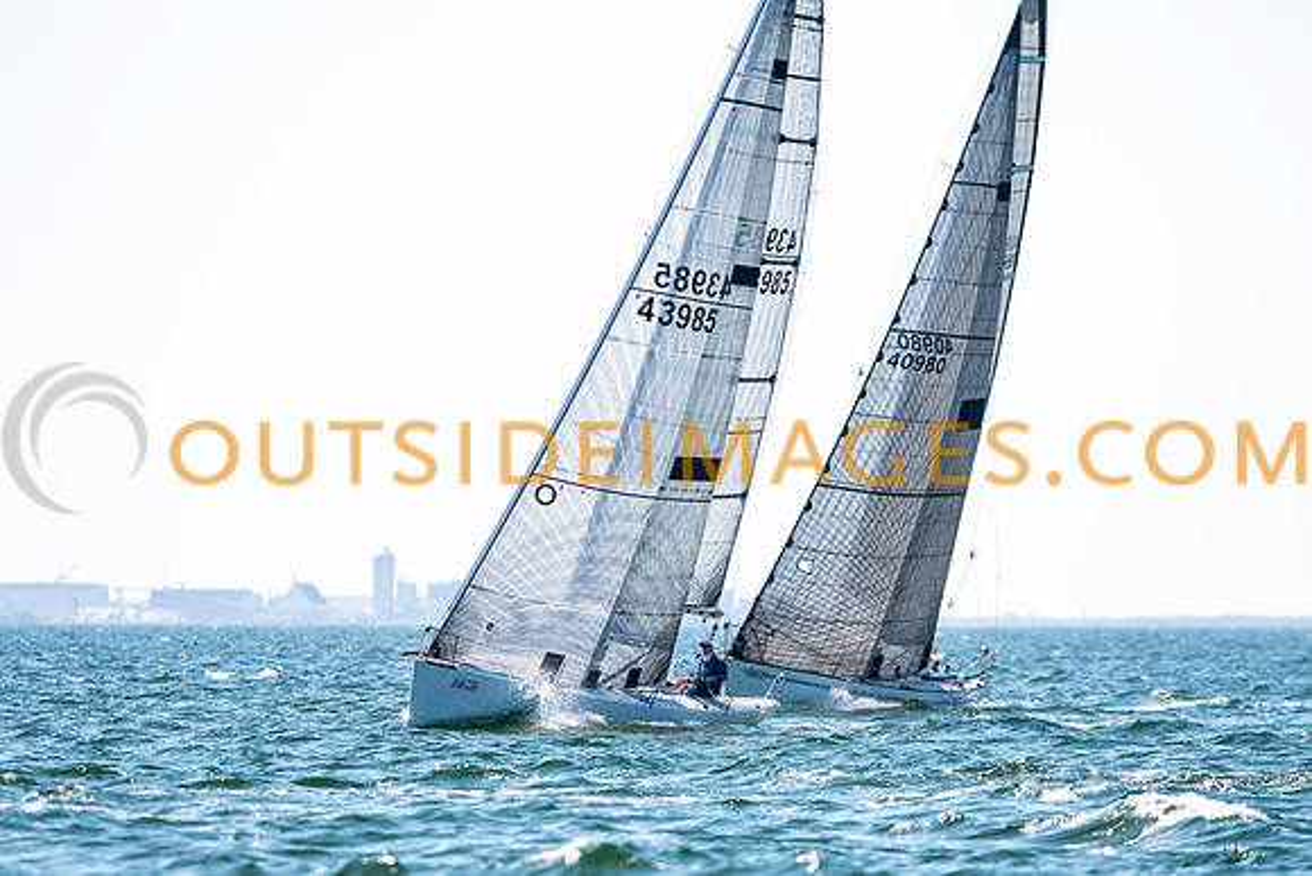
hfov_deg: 4.3
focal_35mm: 474
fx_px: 17289
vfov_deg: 2.9
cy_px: 438
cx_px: 656
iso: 250
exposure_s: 1/4000
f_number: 5
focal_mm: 300
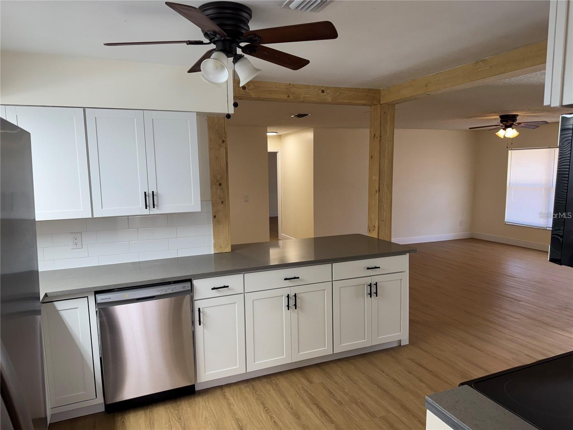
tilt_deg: -7.6
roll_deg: +0.5
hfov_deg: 71.6
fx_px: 397
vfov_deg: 56.8
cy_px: 215
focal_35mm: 24
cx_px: 286
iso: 100
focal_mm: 6.76
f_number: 1.78
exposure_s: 1/120
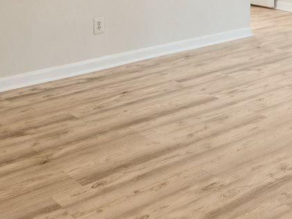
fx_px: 548
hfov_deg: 29.2
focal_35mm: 65
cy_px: -94
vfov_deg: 20.0
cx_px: 233
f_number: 8
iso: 200
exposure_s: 1/2
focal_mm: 14
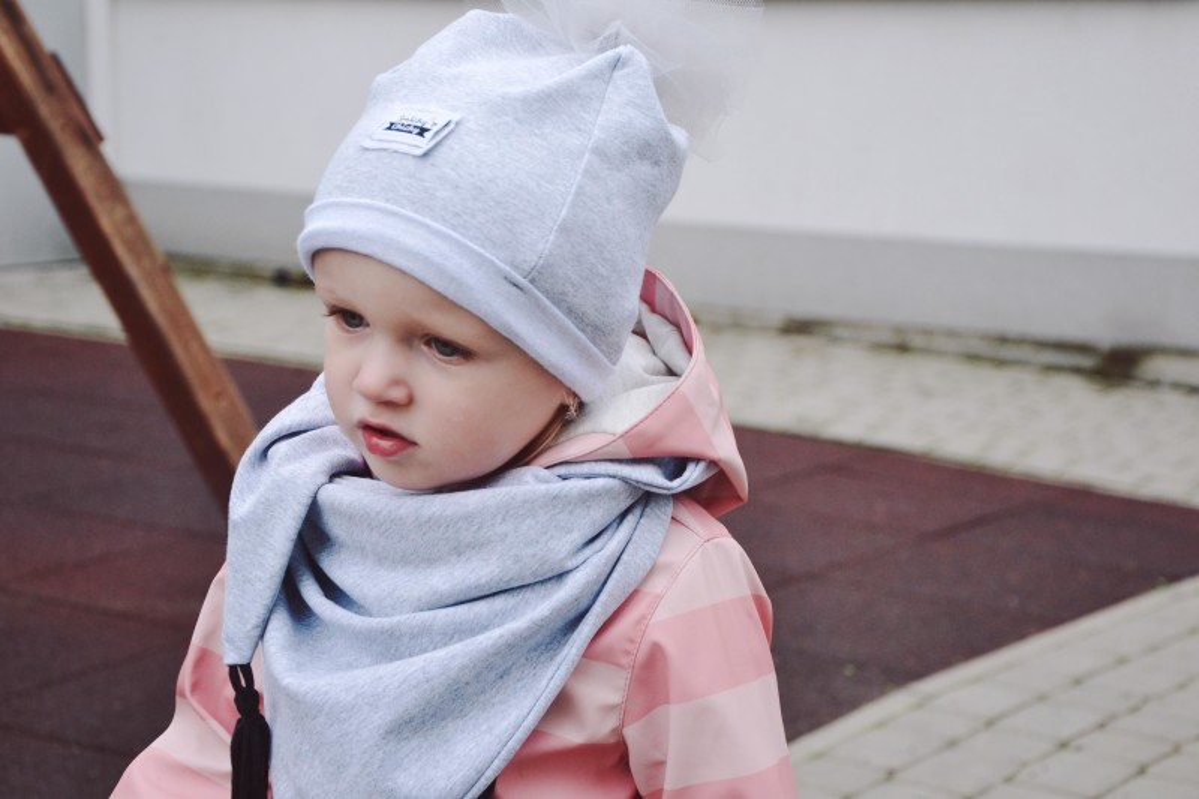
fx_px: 2397
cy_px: 400
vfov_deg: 18.9
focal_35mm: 72
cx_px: 600
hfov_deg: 28.1
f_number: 4.8
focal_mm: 48
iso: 500
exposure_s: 1/500
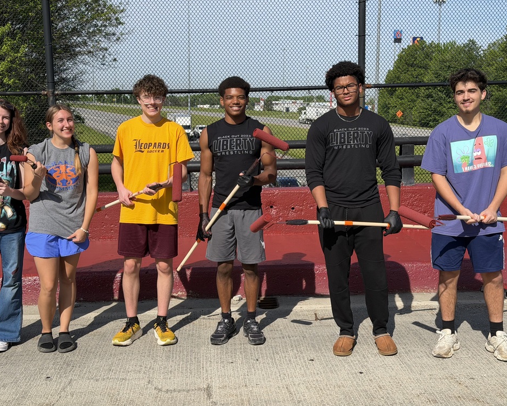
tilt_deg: -7.6
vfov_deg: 29.7
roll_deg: +0.0
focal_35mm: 51
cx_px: 255
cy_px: 202
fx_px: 765
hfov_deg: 36.7
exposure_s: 1/4098
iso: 64
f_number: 1.78
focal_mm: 6.76
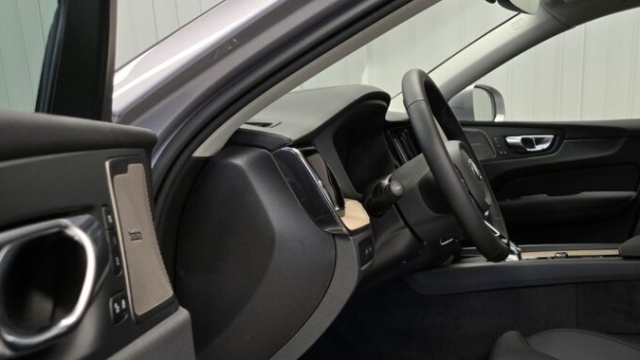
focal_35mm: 38
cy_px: 287
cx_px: 484
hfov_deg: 50.5
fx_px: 645
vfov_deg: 30.5
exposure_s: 1/100
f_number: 1.8
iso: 250
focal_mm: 5.4
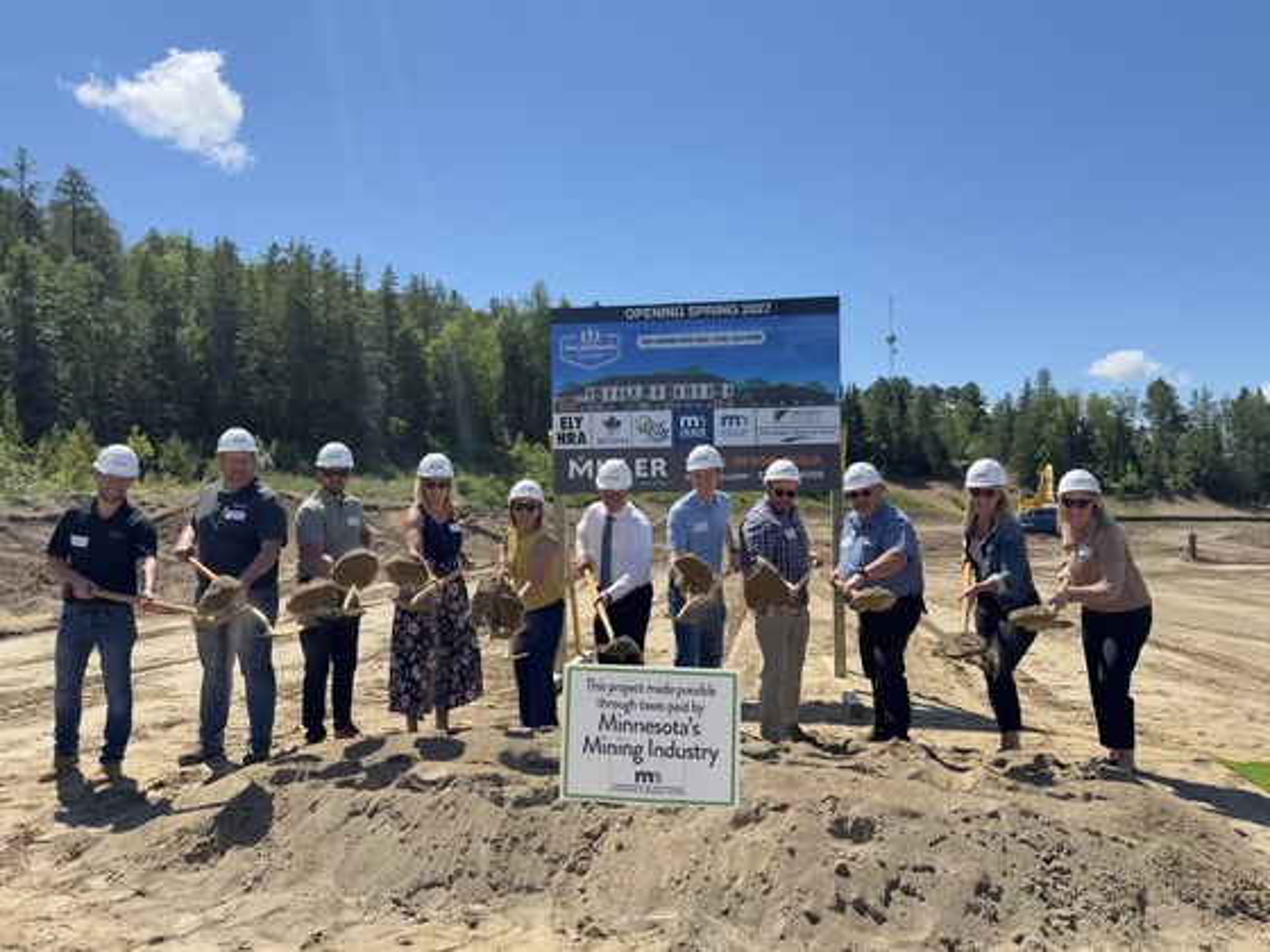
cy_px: 476
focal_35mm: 24
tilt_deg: +3.2
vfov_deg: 56.8
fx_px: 881
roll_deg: +0.4
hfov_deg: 71.6
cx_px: 635
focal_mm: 6.76
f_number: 1.78
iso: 100
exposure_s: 1/5319
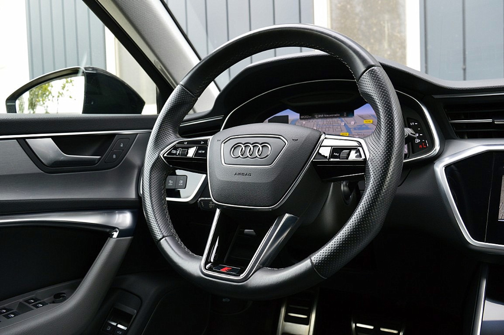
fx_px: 440
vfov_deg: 41.6
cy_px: 168
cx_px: 252
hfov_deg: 59.5
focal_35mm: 32
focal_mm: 21
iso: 800
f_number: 8
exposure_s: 1/60
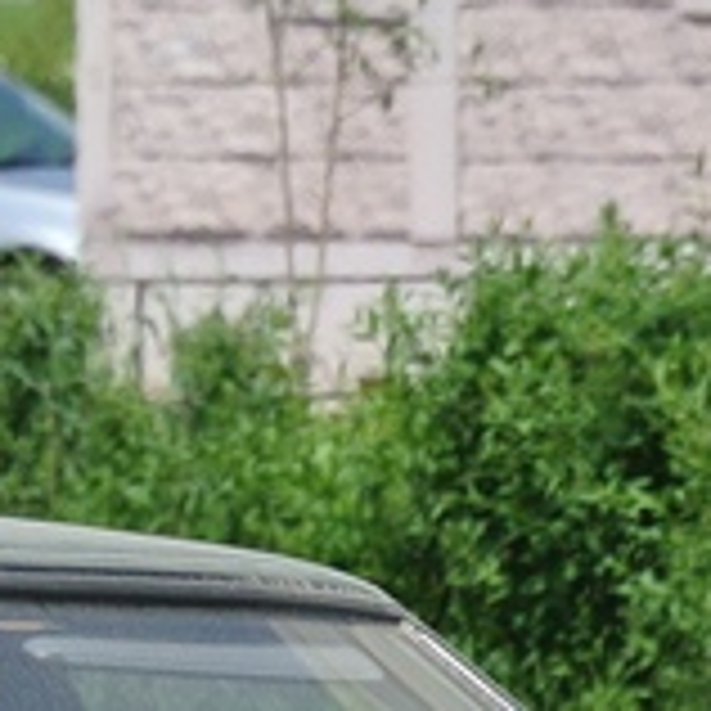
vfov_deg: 1.2
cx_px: -171
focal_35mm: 1507
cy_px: 716
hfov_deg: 1.2
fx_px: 35020
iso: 100
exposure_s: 1/640
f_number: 5
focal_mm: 86.5
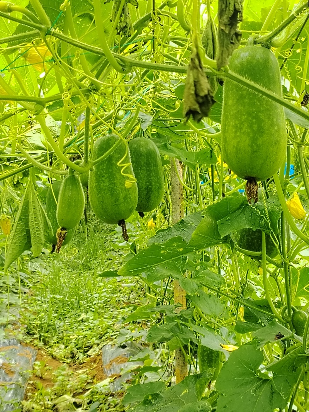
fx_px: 857
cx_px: 154
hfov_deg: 20.4
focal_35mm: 72
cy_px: 206
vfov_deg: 27.0
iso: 118
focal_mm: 4.26
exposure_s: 1/100
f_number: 1.8
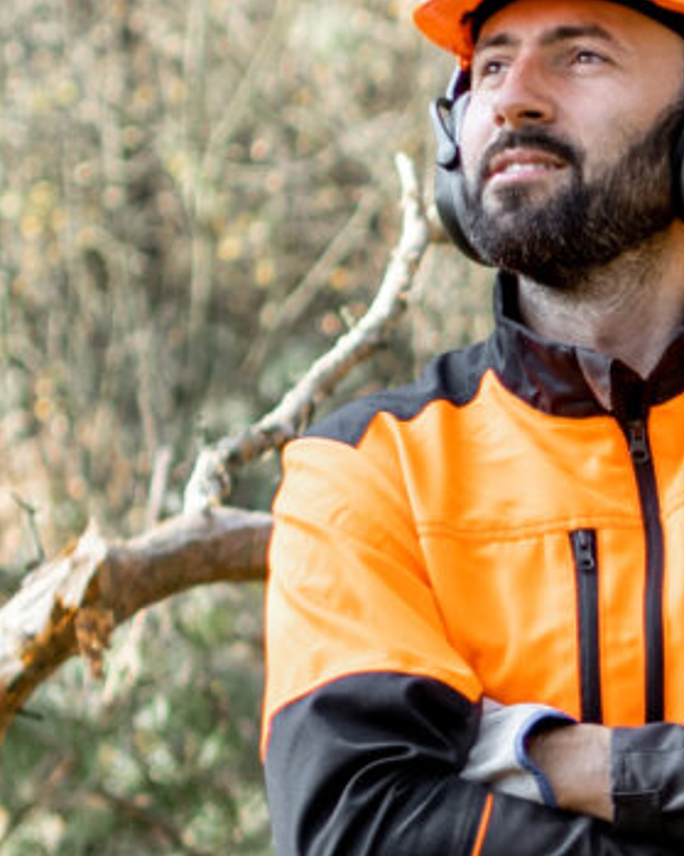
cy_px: 840
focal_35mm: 241
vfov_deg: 8.0
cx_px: 1368
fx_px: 6101
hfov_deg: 6.2
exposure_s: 1/1000
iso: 200
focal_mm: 35
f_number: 2.2
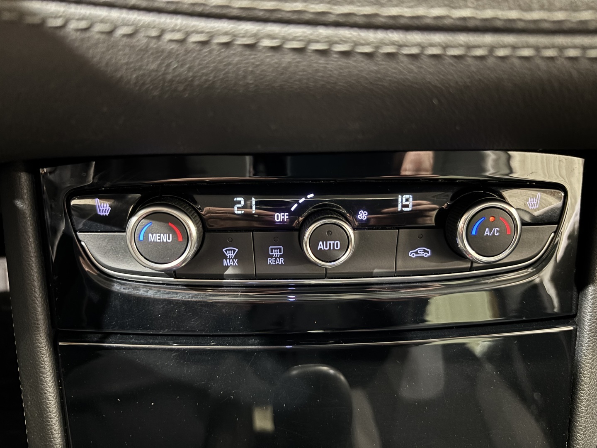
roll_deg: -2.3
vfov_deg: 53.1
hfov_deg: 67.3
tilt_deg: -42.8
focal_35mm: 26
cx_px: 298
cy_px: 224
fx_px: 448
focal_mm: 5.96
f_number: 1.6
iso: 800
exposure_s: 1/9
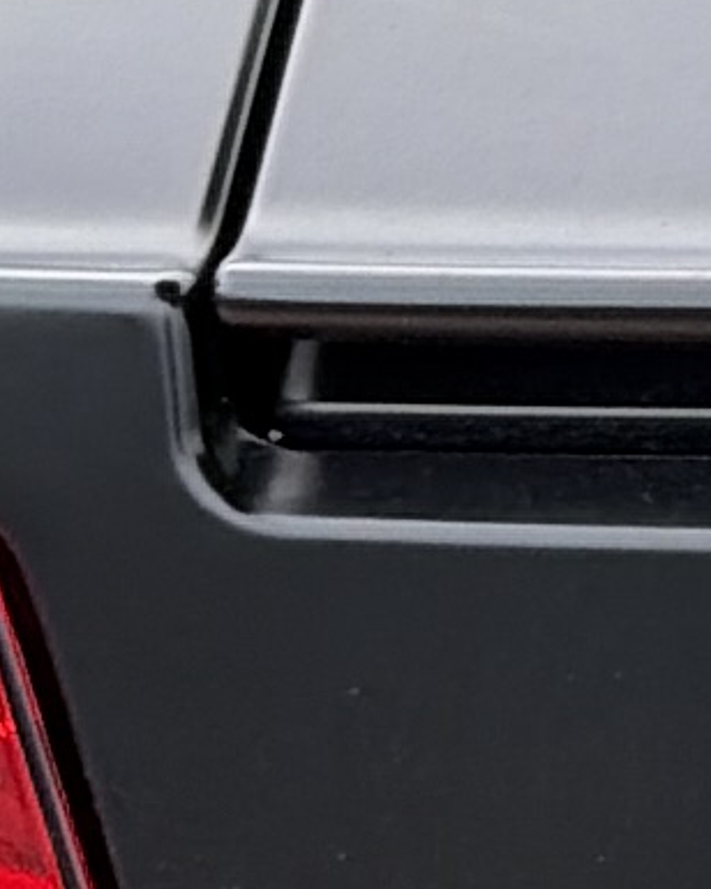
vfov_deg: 7.0
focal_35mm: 266
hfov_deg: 5.3
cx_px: 2470
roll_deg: +0.2
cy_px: -901
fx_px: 6997
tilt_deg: -21.0
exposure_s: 1/208
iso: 40
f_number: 1.6
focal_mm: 5.96
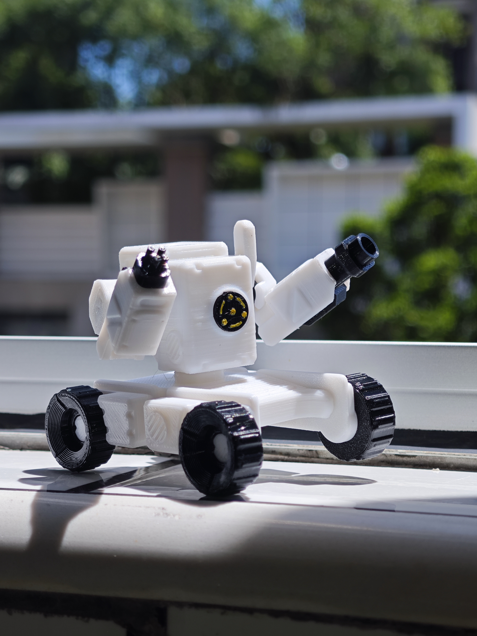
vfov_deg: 26.0
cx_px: 238
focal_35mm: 75
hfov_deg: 19.6
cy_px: 318
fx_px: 1378
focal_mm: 9
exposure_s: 1/723
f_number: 2
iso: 50
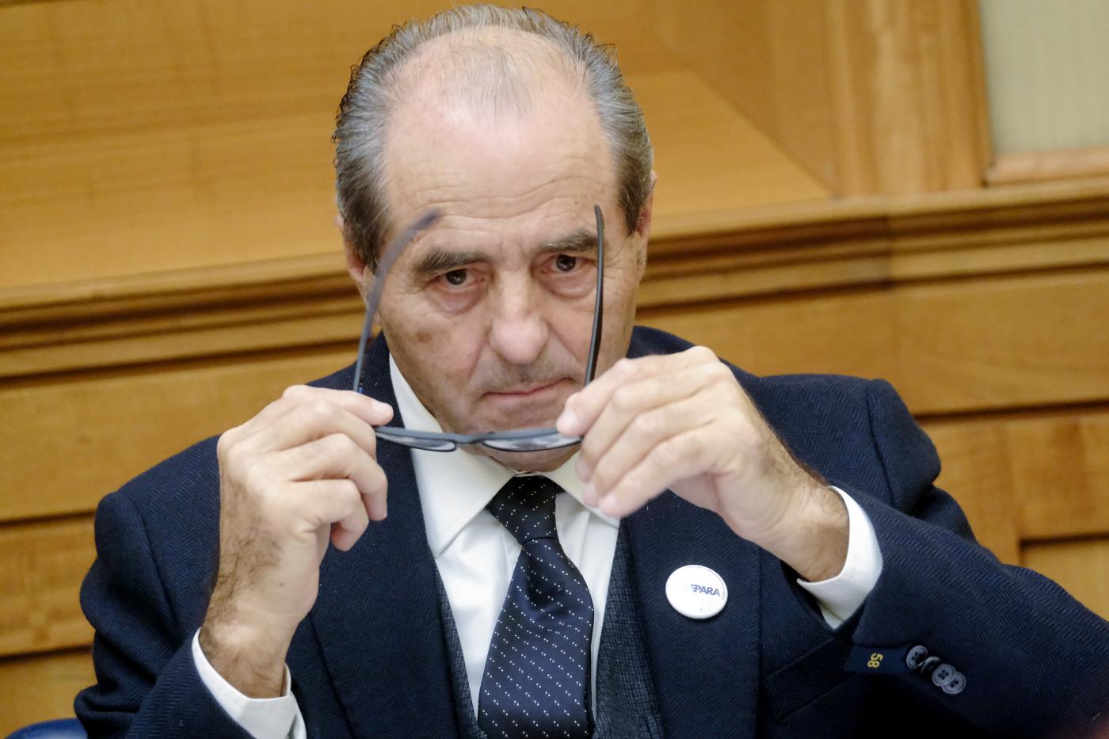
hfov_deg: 5.6
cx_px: 554
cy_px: 370
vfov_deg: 3.8
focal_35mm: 365
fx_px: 11242
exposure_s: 1/125
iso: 6400
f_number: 5
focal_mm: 243.3
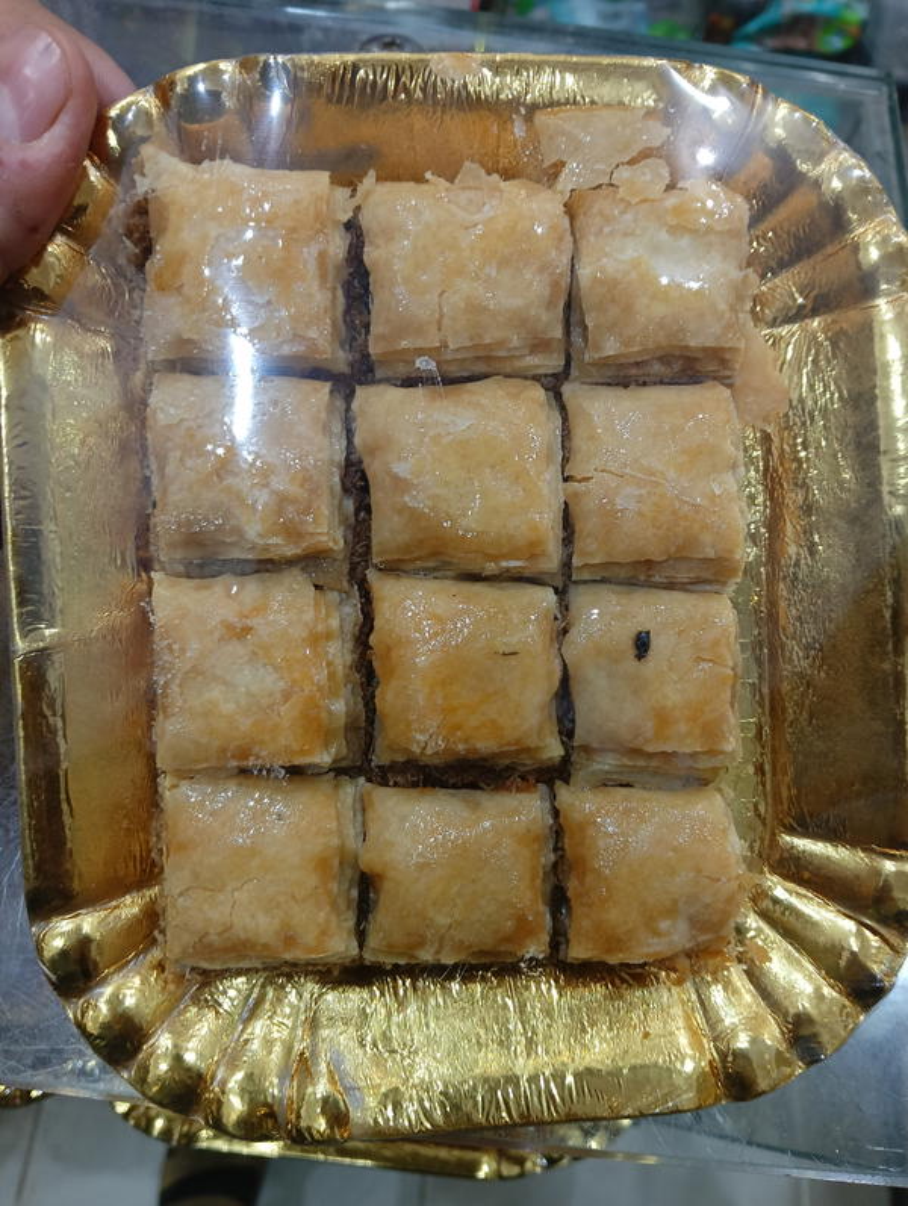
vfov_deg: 67.2
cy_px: 603
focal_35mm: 26
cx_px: 454
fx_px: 907
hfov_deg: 53.2
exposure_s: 1/33.3
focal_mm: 4.05
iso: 400
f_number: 1.8
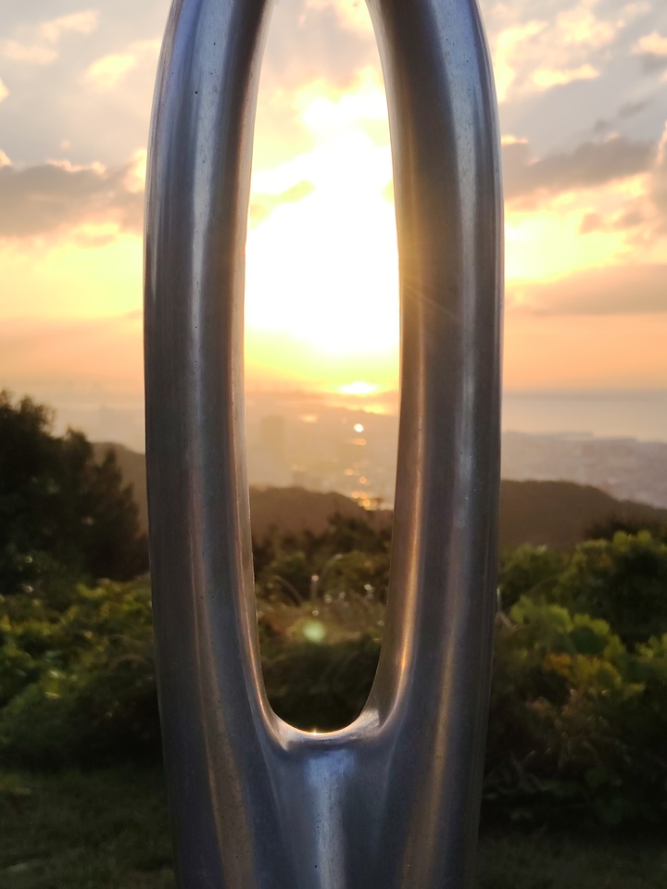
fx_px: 1362
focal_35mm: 53
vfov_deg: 36.2
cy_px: 444
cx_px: 334
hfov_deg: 27.5
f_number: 1.88
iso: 50
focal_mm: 5.56
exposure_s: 1/1027
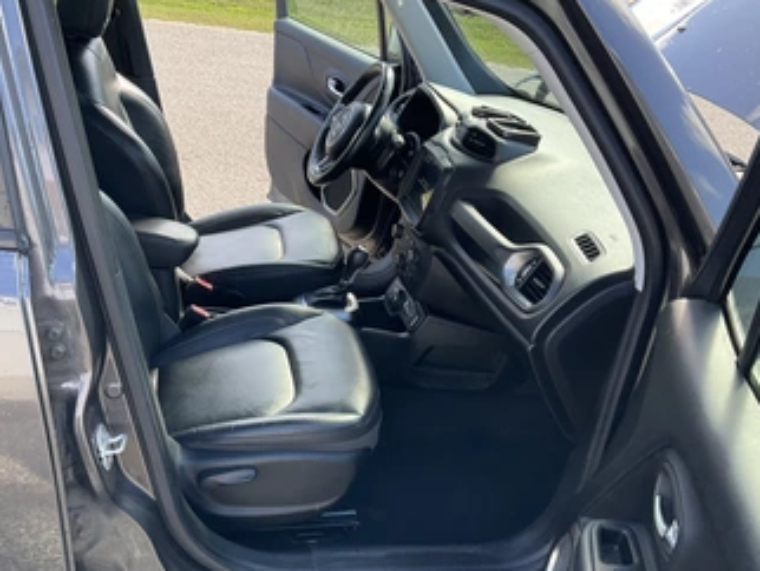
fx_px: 791
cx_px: 349
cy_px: 328
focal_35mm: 36
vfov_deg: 39.6
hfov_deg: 51.3
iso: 32
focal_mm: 3
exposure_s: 1/125
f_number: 1.8
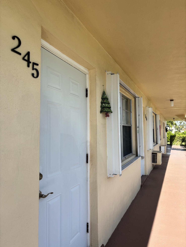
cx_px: 93
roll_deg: +0.2
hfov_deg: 53.1
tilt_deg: +3.8
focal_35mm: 26
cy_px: 124
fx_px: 186
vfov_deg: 67.3
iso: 50
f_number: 1.6
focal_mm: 5.96
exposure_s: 1/1437
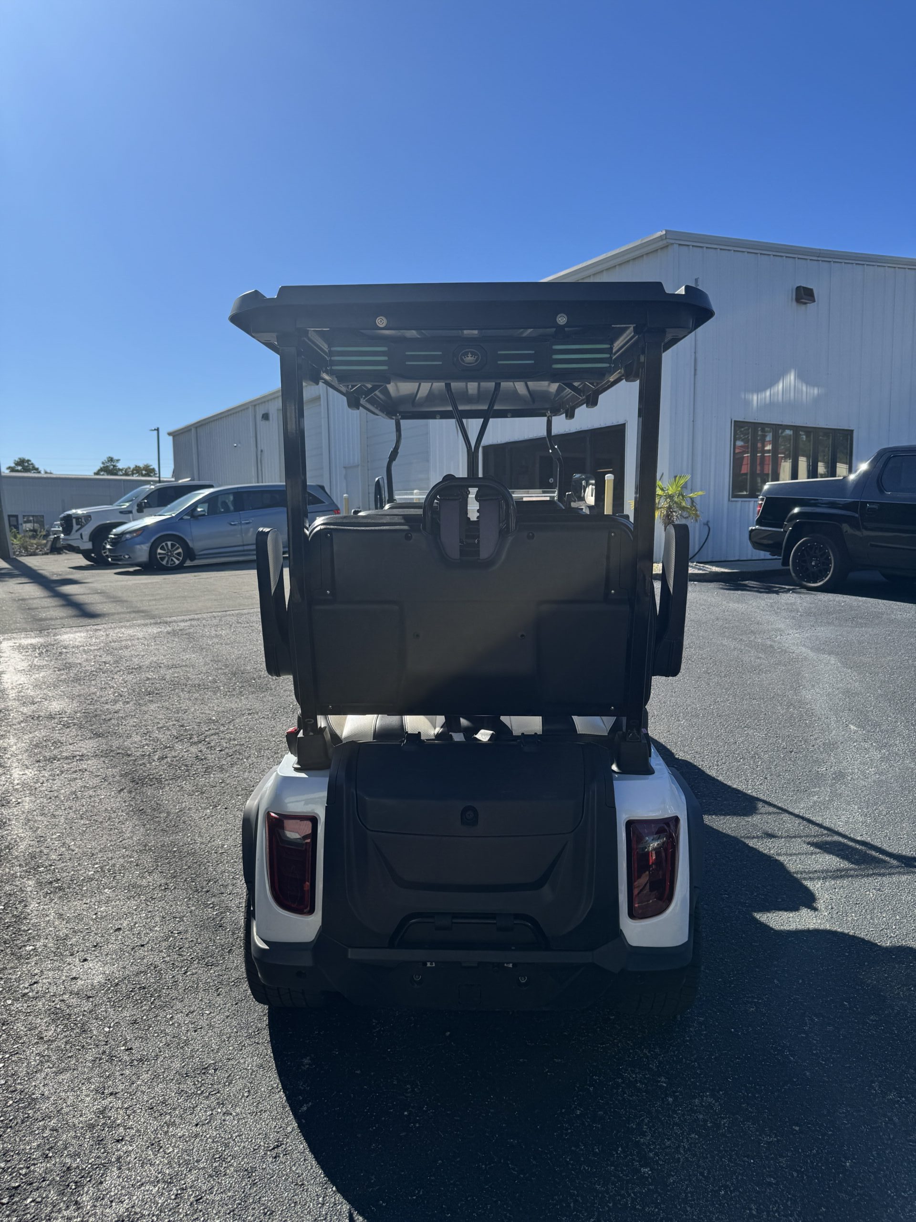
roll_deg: +0.5
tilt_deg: -5.7
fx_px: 847
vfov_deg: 71.6
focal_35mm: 24
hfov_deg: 56.8
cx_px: 458
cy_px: 611
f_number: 1.78
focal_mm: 6.76
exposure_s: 1/4950
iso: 80
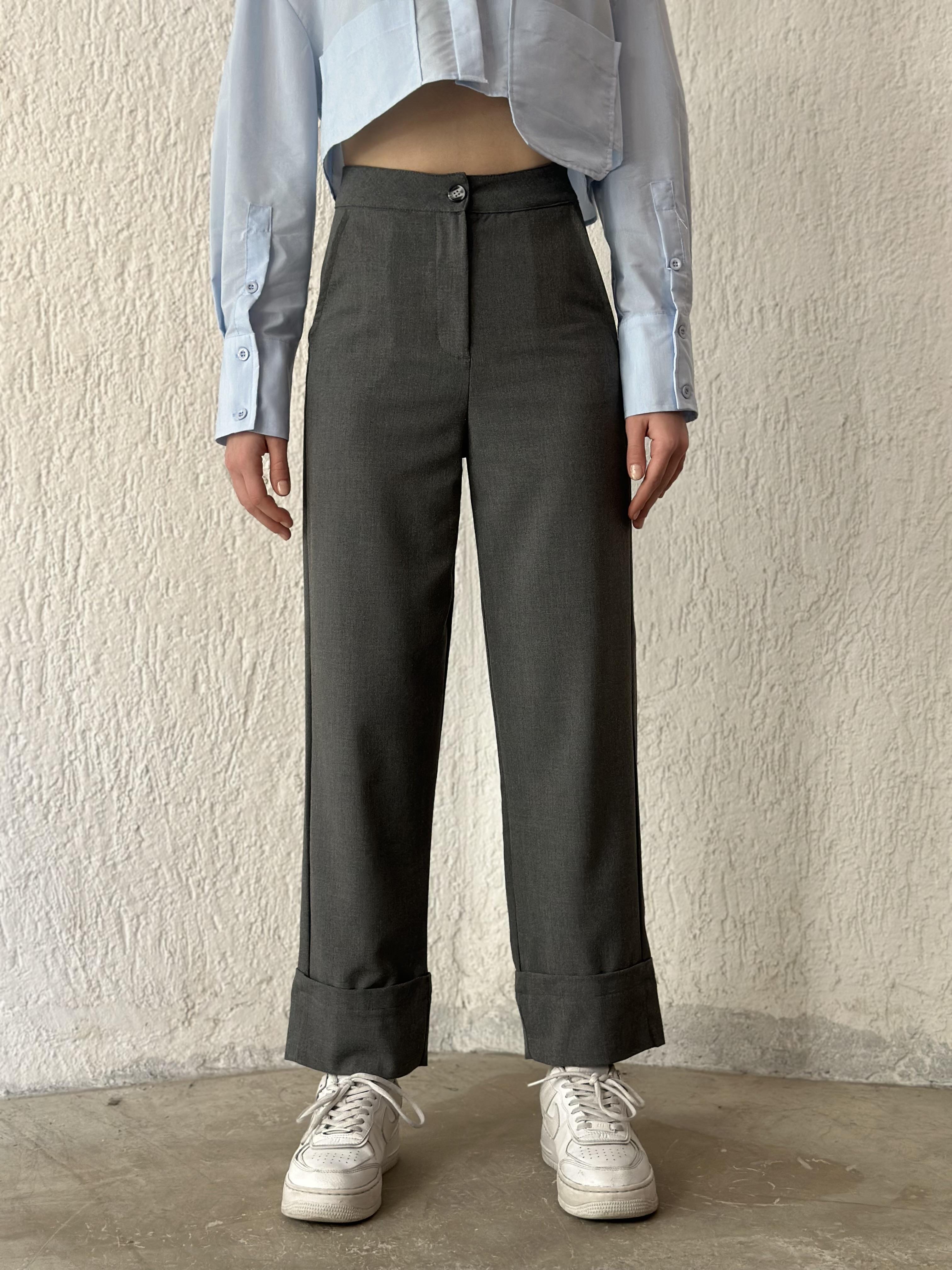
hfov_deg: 30.3
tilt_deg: -0.5
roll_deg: -0.1
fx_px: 1760
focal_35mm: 48
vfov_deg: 39.7
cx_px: 476
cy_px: 635
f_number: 1.78
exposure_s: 1/111
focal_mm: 6.86
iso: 125
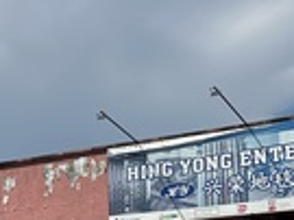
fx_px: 967
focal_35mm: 114
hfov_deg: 15.5
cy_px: 224
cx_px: -187
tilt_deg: +13.6
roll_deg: -4.1
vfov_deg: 12.8
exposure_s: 1/8929
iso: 80
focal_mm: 6.86
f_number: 1.78
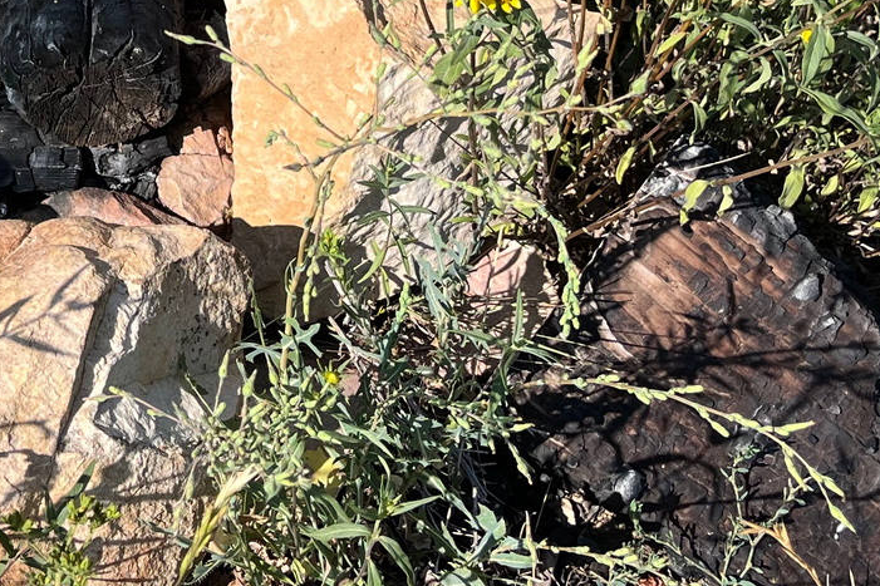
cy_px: -197
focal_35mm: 79
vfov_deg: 16.3
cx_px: -65
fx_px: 1931
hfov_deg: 24.2
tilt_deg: -46.5
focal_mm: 5.1
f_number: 1.6
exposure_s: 1/2179
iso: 50
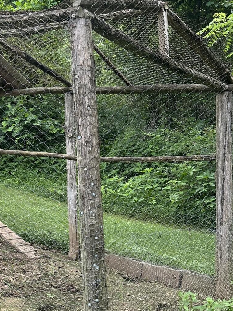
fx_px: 422
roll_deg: +2.0
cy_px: 197
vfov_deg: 40.1
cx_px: 26
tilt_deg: -2.0
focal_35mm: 47
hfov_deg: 29.7
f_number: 1.78
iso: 64
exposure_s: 1/213
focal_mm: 6.86
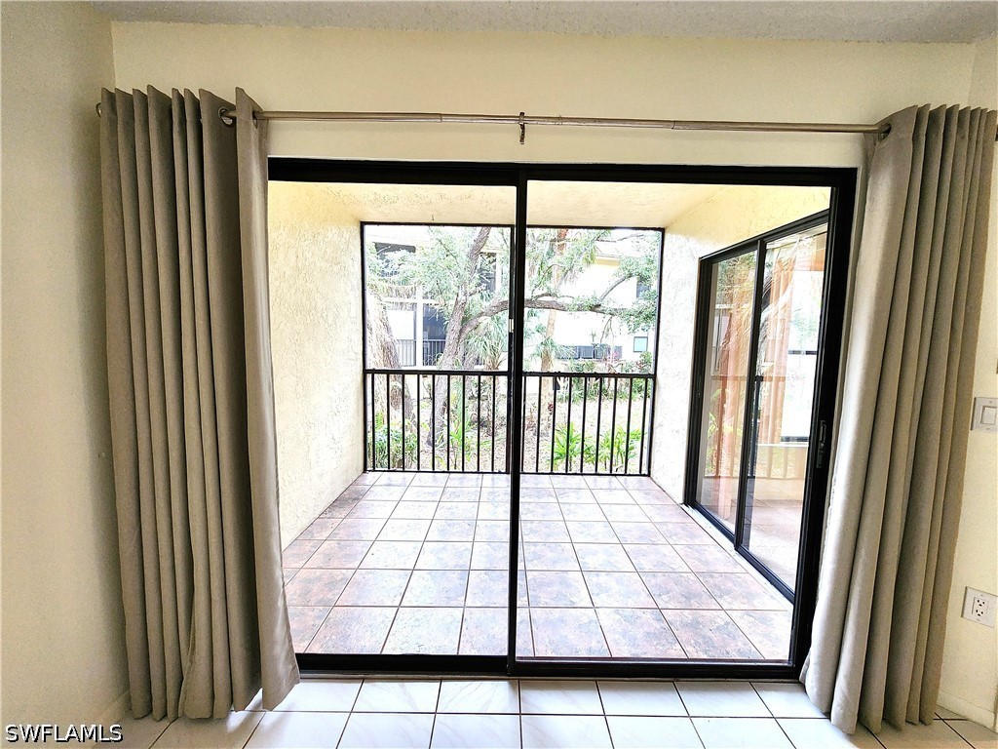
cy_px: 374
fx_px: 375
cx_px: 499
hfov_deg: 106.2
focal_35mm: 13
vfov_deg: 89.9
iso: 125
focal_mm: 2.2
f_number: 2.2
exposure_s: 1/60
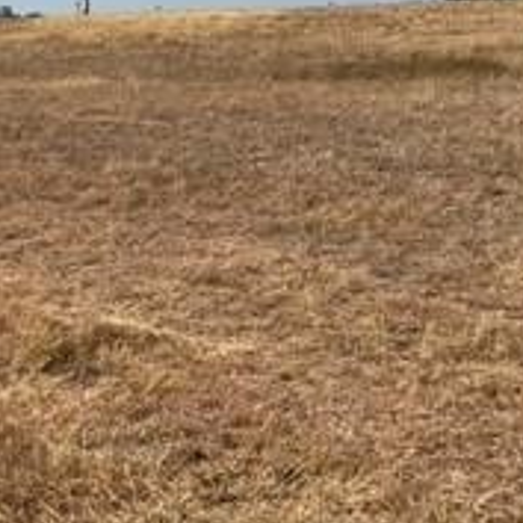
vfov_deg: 20.9
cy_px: 266
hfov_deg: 20.9
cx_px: 233
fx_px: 1419
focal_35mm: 83
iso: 50
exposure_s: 1/5319
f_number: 1.6
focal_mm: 5.1
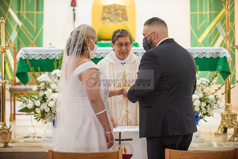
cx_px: 119
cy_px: 80
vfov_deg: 12.5
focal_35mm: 110
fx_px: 727
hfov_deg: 18.6
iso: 2000
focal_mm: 110
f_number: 2.8
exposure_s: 1/160
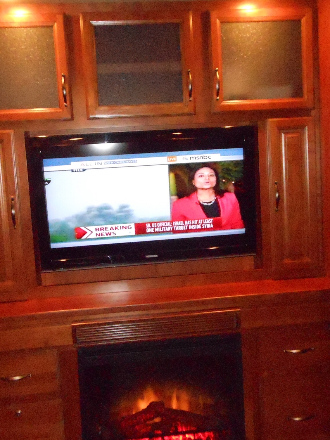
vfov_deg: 53.9
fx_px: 432
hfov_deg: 41.7
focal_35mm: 34
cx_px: 139
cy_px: 203
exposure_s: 1/25
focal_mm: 4.5
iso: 1600
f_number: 3.2
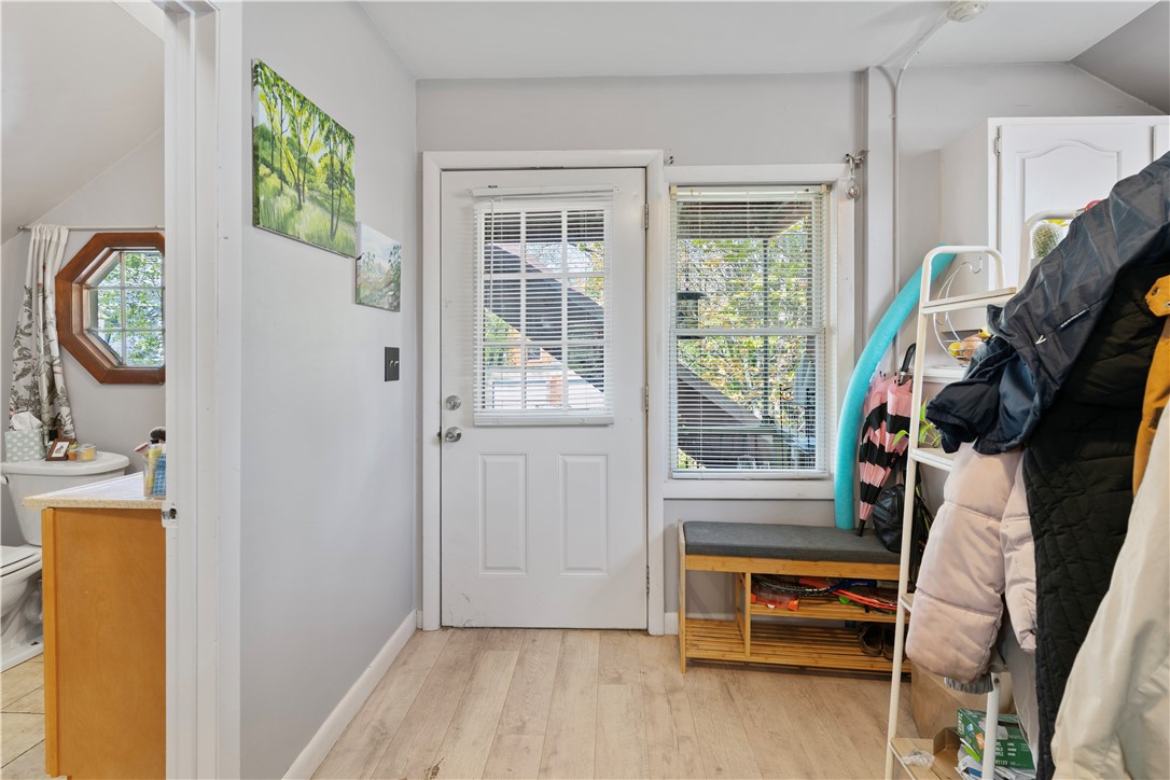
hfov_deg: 93.3
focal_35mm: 17
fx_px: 552
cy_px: 390
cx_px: 585
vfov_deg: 70.4
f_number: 8
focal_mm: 17
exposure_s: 1/2
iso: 200
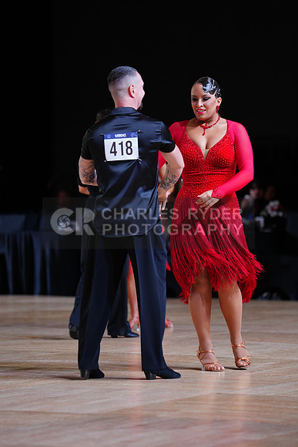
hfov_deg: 8.2
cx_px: 149
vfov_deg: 12.2
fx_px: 2085
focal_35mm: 168
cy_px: 224
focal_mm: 168
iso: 500
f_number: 2.8
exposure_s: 1/400
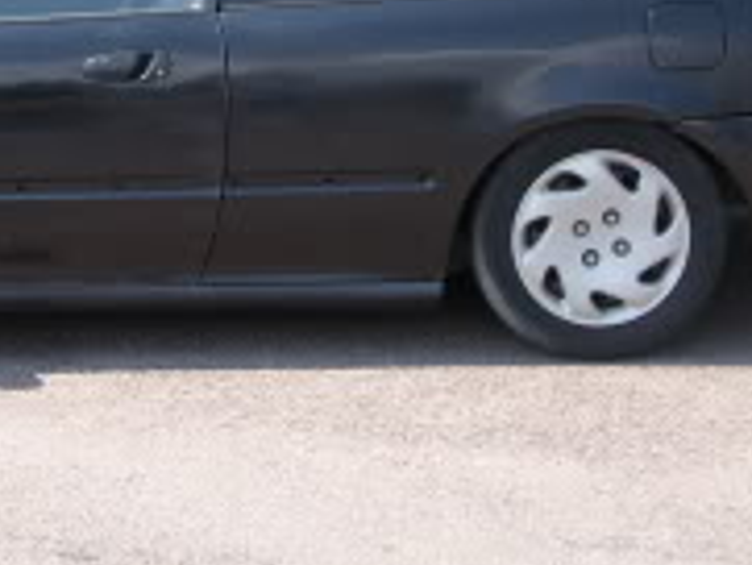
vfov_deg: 14.4
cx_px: 129
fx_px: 2217
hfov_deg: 19.0
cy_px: 93
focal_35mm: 102
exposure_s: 1/400
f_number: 3.3
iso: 100
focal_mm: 6.3
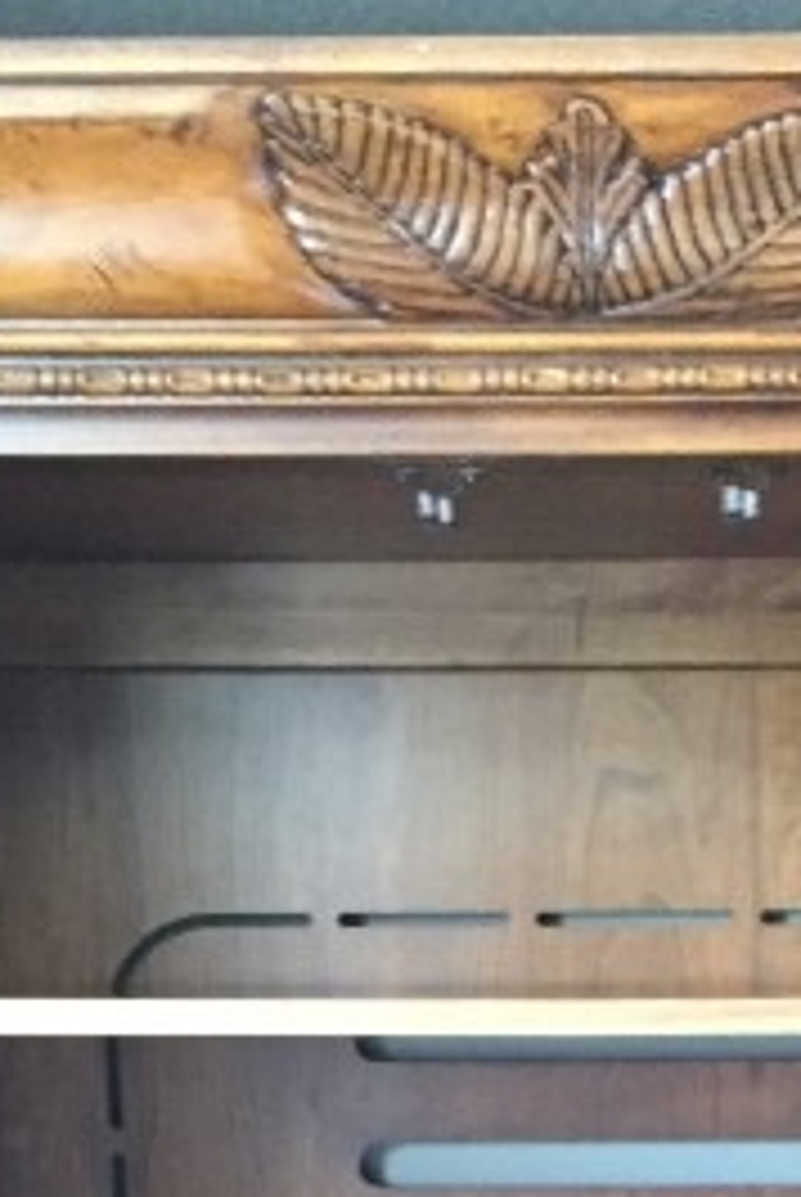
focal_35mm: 87
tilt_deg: -13.3
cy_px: 1714
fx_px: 2896
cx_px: 657
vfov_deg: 20.5
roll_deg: +0.2
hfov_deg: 15.6
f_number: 2.2
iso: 250
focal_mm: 4.15
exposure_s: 1/20
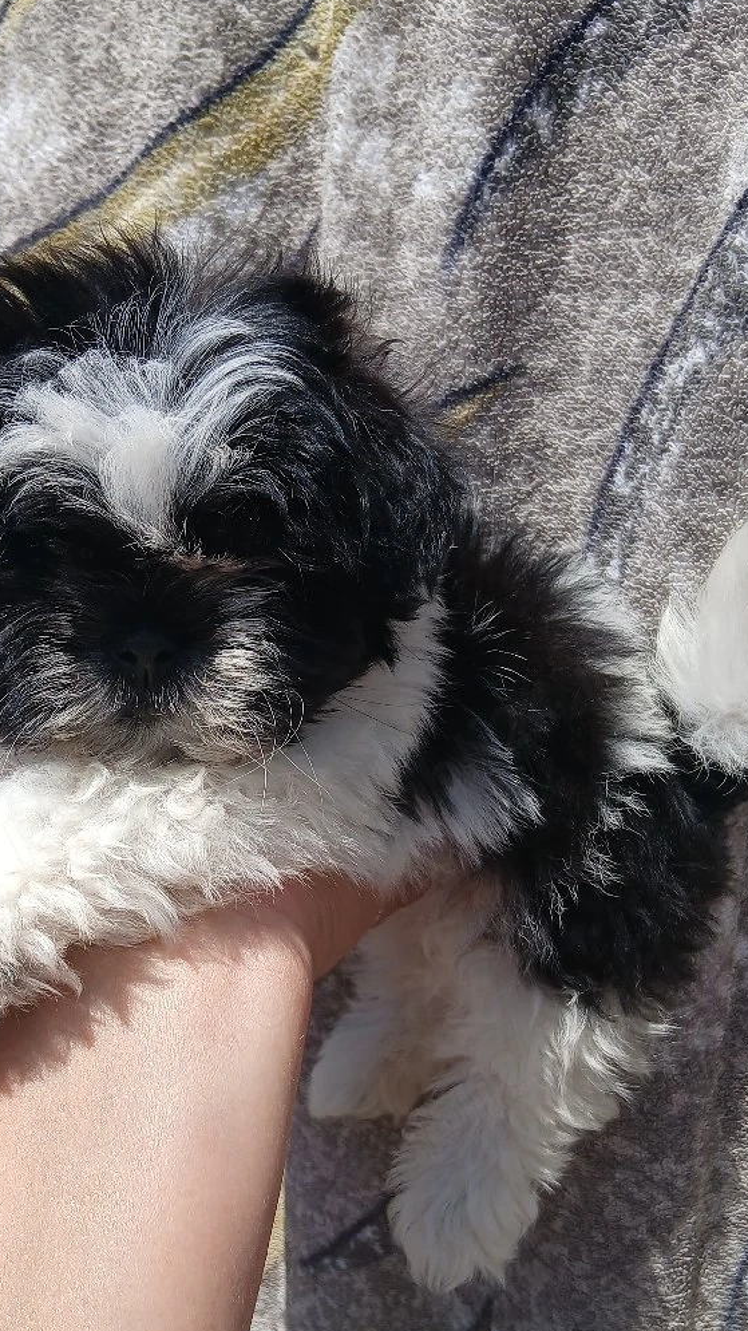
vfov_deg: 52.4
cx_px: 234
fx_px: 1340
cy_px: 797
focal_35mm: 38
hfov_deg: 30.9
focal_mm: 3.98
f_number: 1.8
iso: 20
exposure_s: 1/625
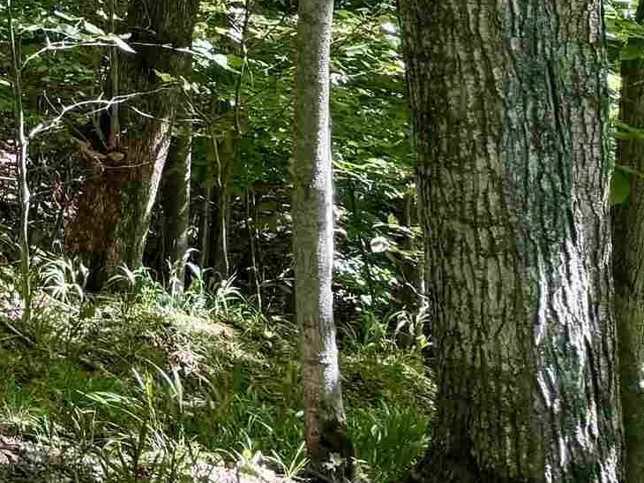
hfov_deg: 15.3
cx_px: -684
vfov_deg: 13.3
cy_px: -356
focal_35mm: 101
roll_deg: +0.9
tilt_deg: +3.0
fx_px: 1878
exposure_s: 1/121
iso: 80
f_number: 1.78
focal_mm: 6.76
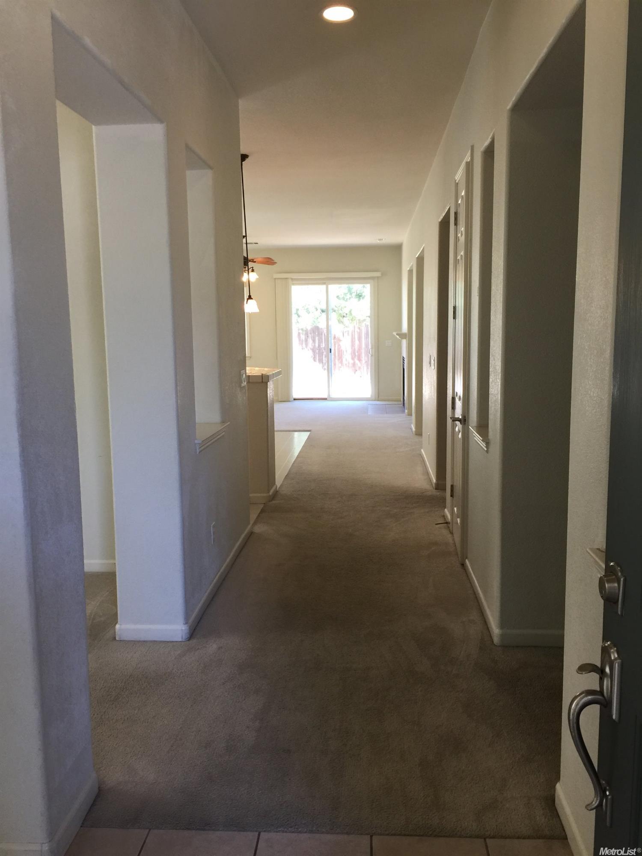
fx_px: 717
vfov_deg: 61.7
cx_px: 321
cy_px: 428
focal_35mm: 29
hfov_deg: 48.2
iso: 40
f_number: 2.2
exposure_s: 1/30
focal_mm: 4.15
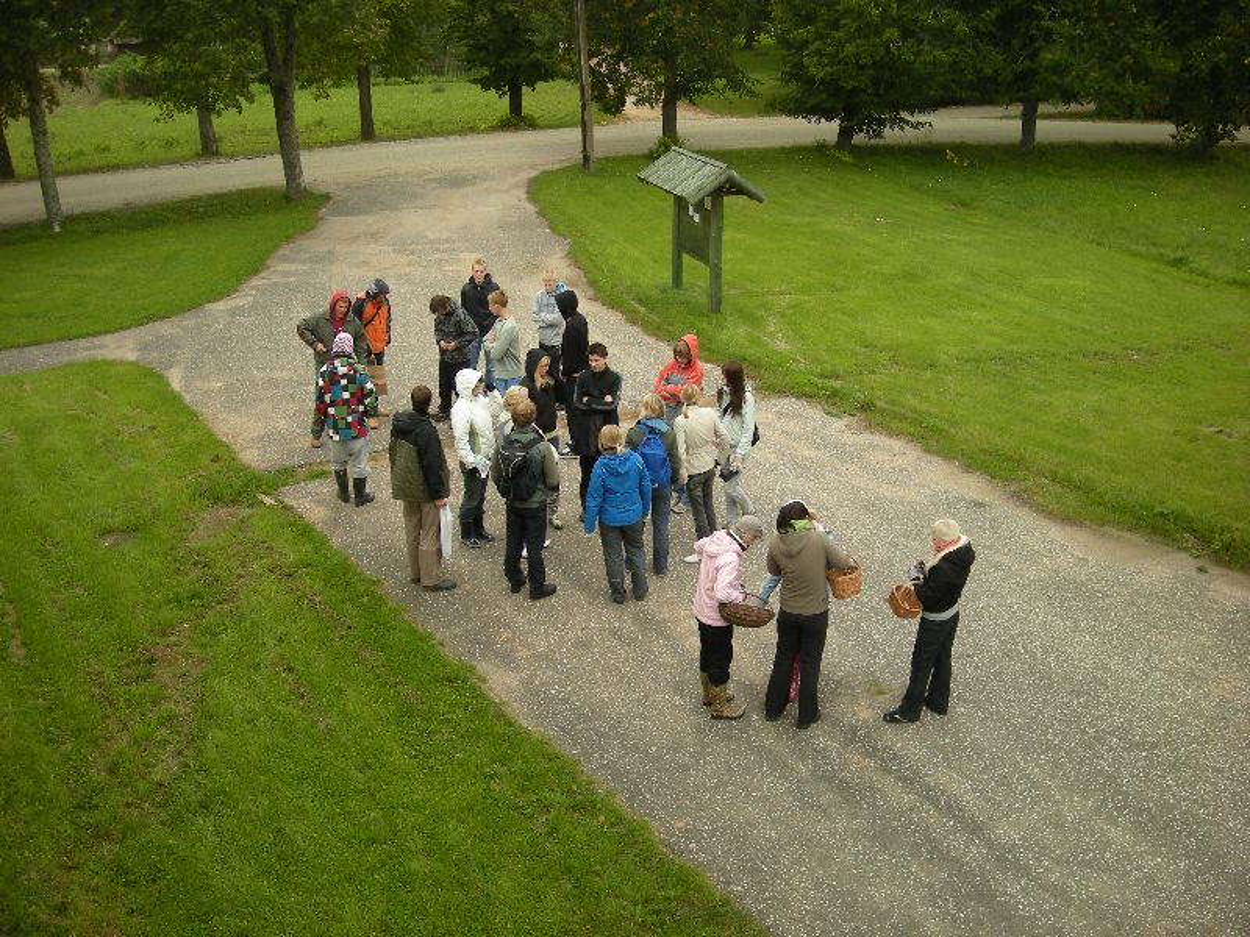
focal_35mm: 35
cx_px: 625
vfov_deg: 40.7
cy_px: 468
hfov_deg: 52.6
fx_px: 1264
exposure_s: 1/162
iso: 64
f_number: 2.8
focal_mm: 5.7
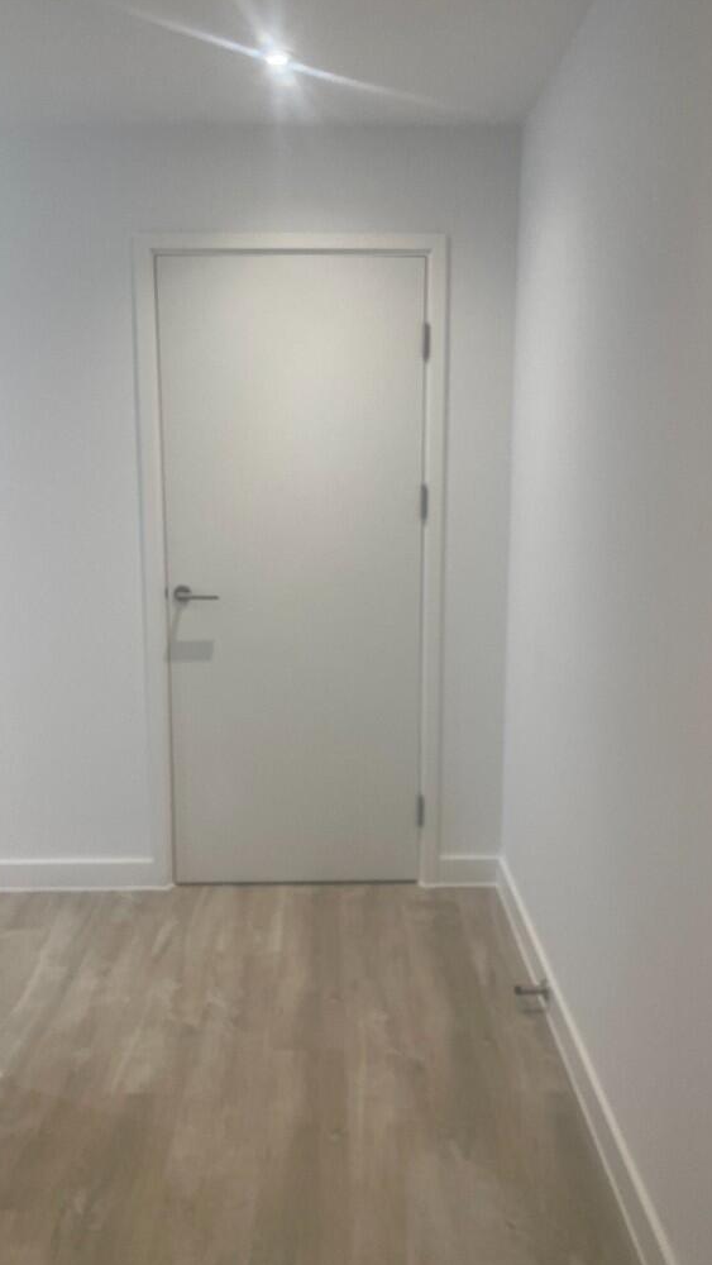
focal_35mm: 29
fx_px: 973
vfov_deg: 66.1
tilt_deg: -10.0
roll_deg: -1.0
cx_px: 354
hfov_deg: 40.2
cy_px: 622
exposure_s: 1/100
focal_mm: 4.2
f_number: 1.6
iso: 80
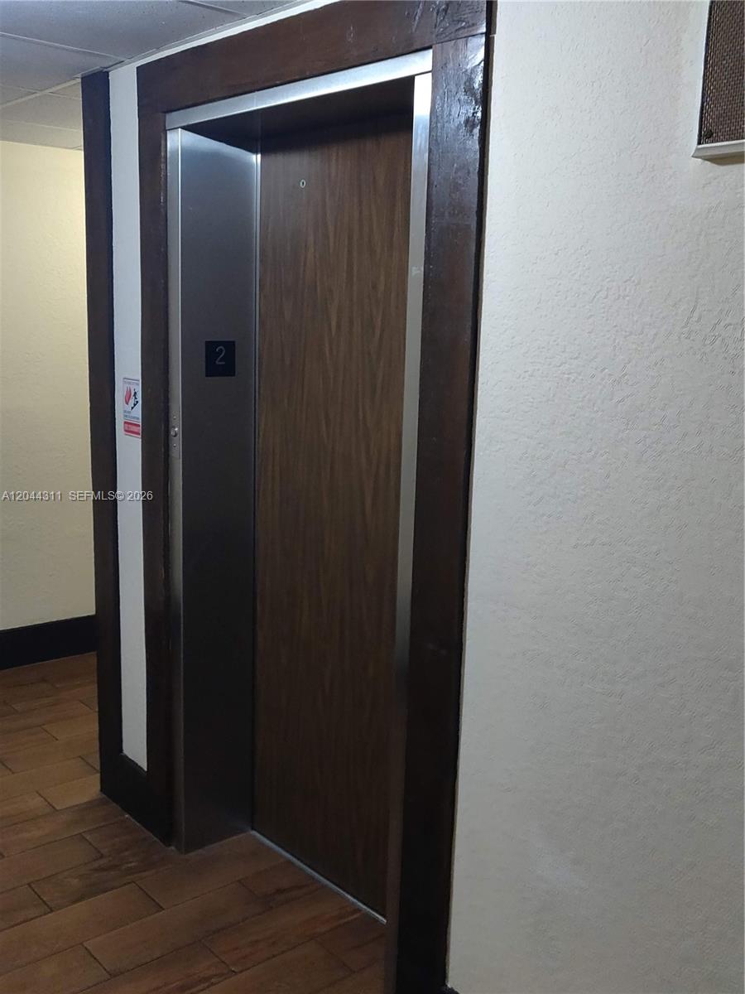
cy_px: 497
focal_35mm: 25
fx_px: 717
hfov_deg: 54.9
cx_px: 372
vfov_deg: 69.4
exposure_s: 1/25
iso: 1600
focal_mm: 4.25
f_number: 1.7
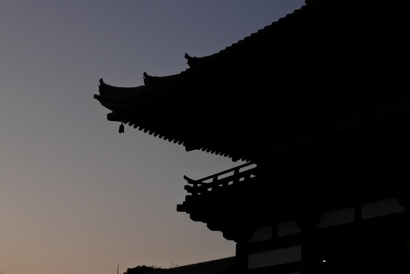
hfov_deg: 27.3
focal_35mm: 74
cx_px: 205
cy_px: 137
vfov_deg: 18.5
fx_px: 843
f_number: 5.6
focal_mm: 27.5
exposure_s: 1/500
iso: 1600
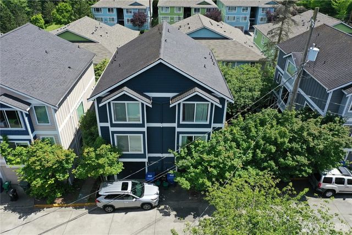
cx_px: 176
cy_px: 118
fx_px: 274
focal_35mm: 28
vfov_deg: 46.4
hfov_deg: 65.5
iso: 100
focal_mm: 10.26
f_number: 4.5
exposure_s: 1/500
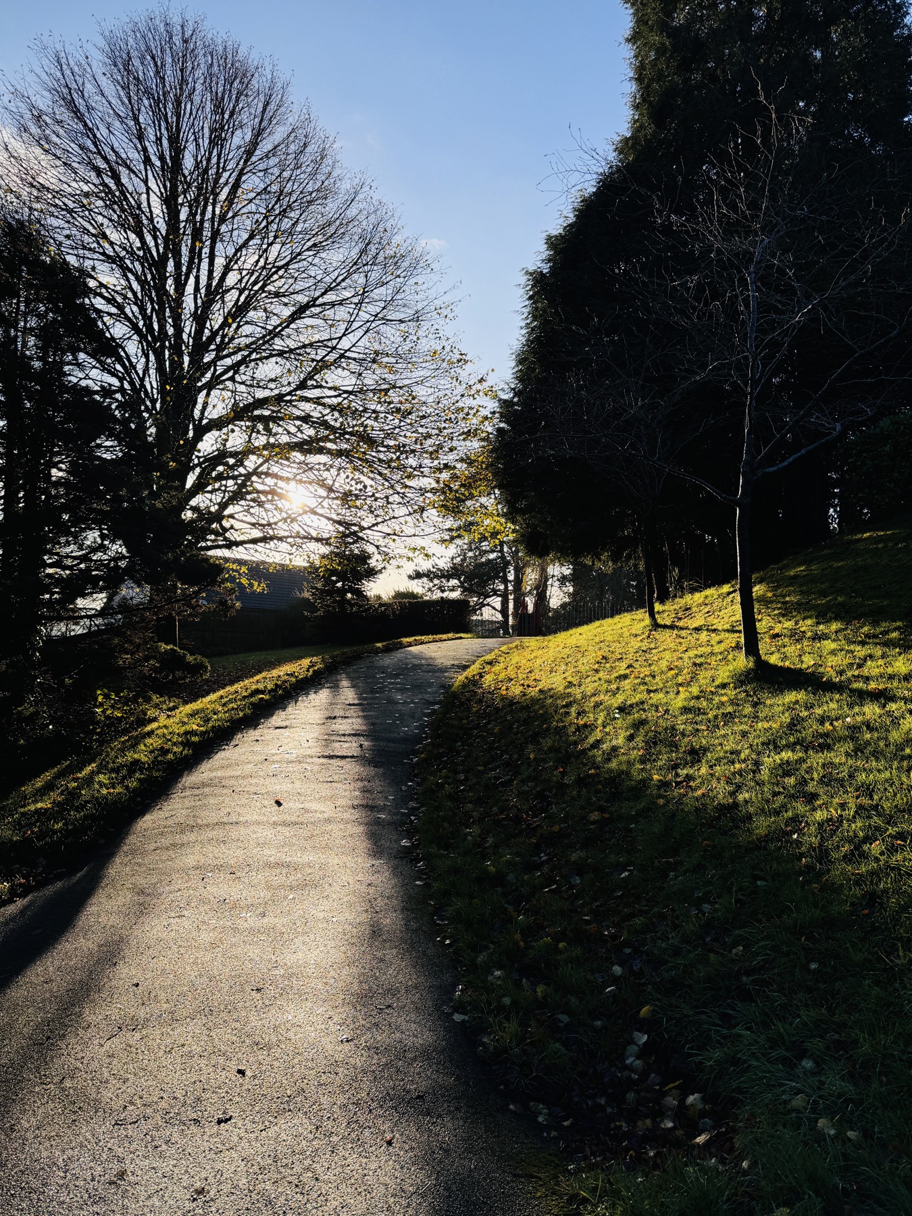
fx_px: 843
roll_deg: -2.5
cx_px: 456
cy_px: 608
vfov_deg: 71.6
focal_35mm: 24
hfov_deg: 56.8
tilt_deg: +4.0
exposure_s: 1/2959
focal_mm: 6.76
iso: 80
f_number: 1.78
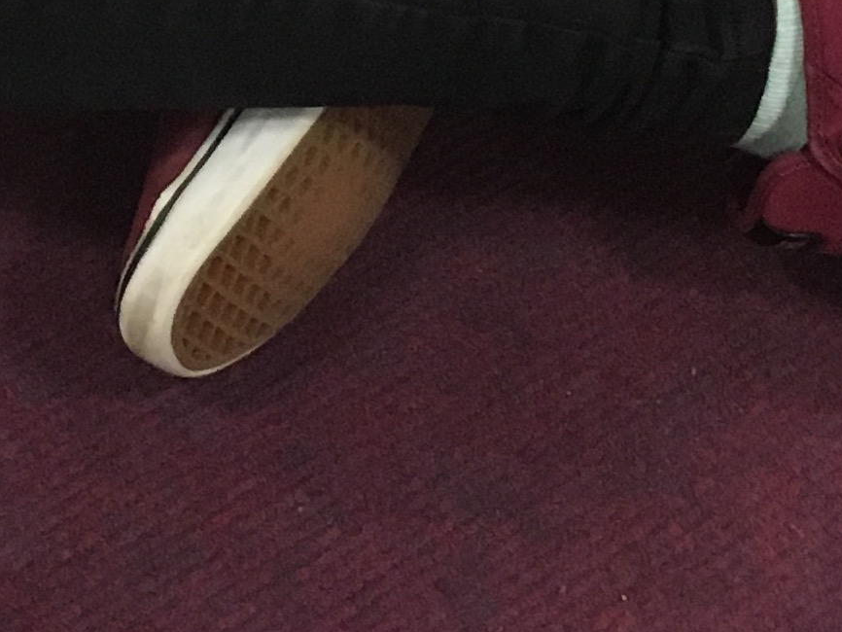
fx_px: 3285
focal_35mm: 135
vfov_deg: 10.0
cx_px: 30
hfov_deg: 14.4
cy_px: -744
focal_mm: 4.15
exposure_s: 1/33
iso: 200
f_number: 2.2
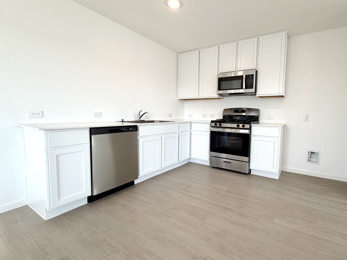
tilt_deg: -4.9
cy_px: 126
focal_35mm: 17
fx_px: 170
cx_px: 200
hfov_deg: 90.4
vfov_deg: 74.7
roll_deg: -1.0
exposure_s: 1/120
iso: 50
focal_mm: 2.22
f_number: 2.2
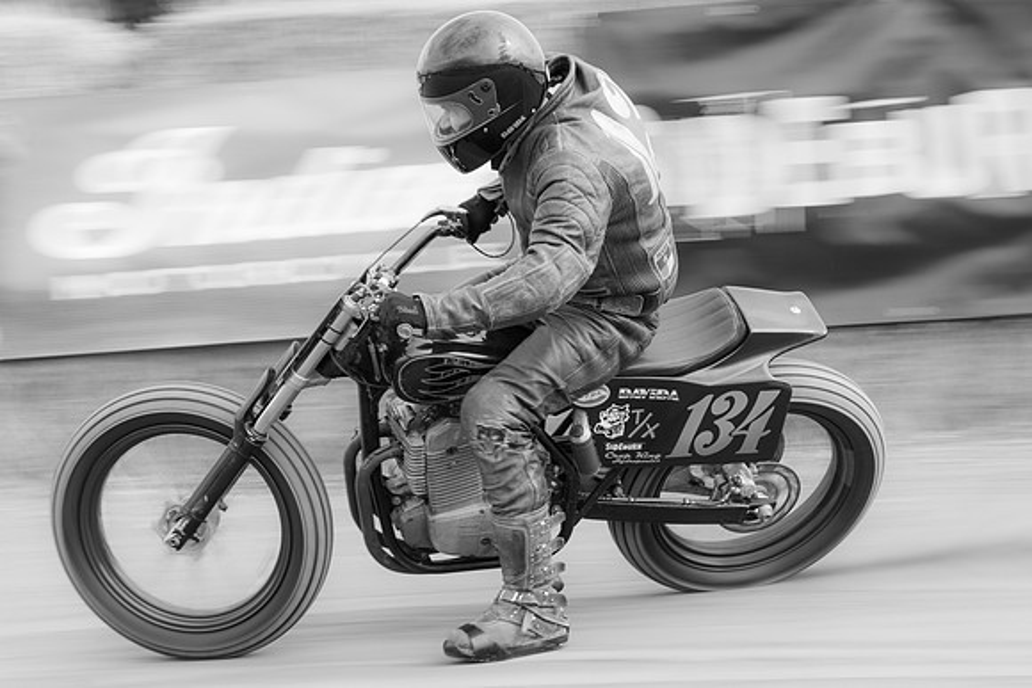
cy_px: 338
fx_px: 4829
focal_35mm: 168
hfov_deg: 12.2
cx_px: 358
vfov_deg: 8.2
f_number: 9
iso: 160
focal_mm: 86
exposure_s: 1/100
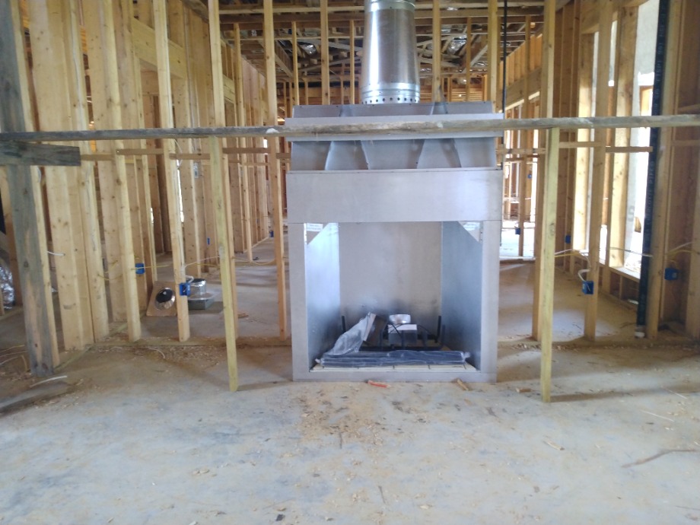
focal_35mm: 20
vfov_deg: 66.0
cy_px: 262
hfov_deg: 81.7
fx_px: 404
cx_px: 350
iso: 422
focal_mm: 3.54
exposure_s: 1/30
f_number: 2
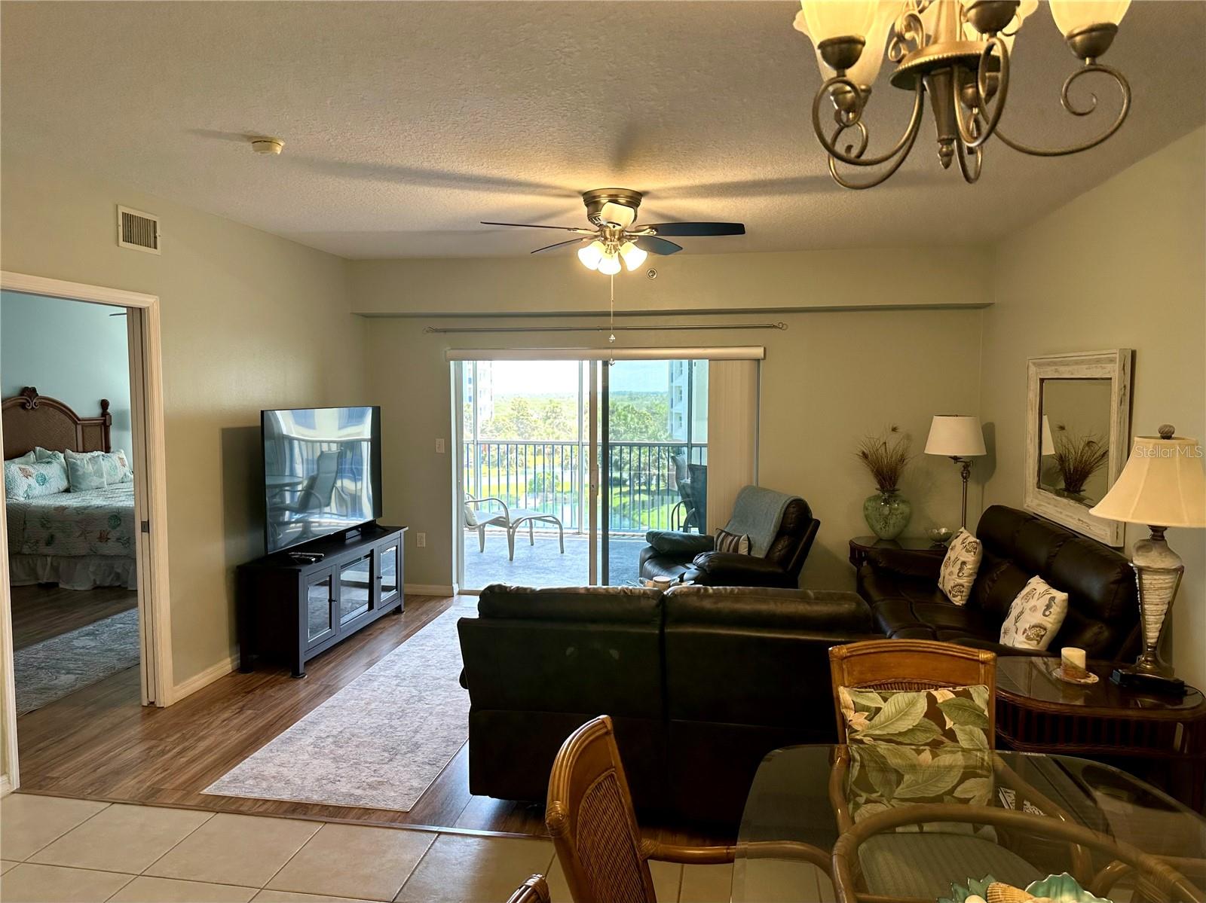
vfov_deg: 56.8
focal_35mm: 24
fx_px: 836
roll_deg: -0.6
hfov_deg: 71.6
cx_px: 603
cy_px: 452
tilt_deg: -4.0
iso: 80
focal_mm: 6.86
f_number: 1.78
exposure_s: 1/120
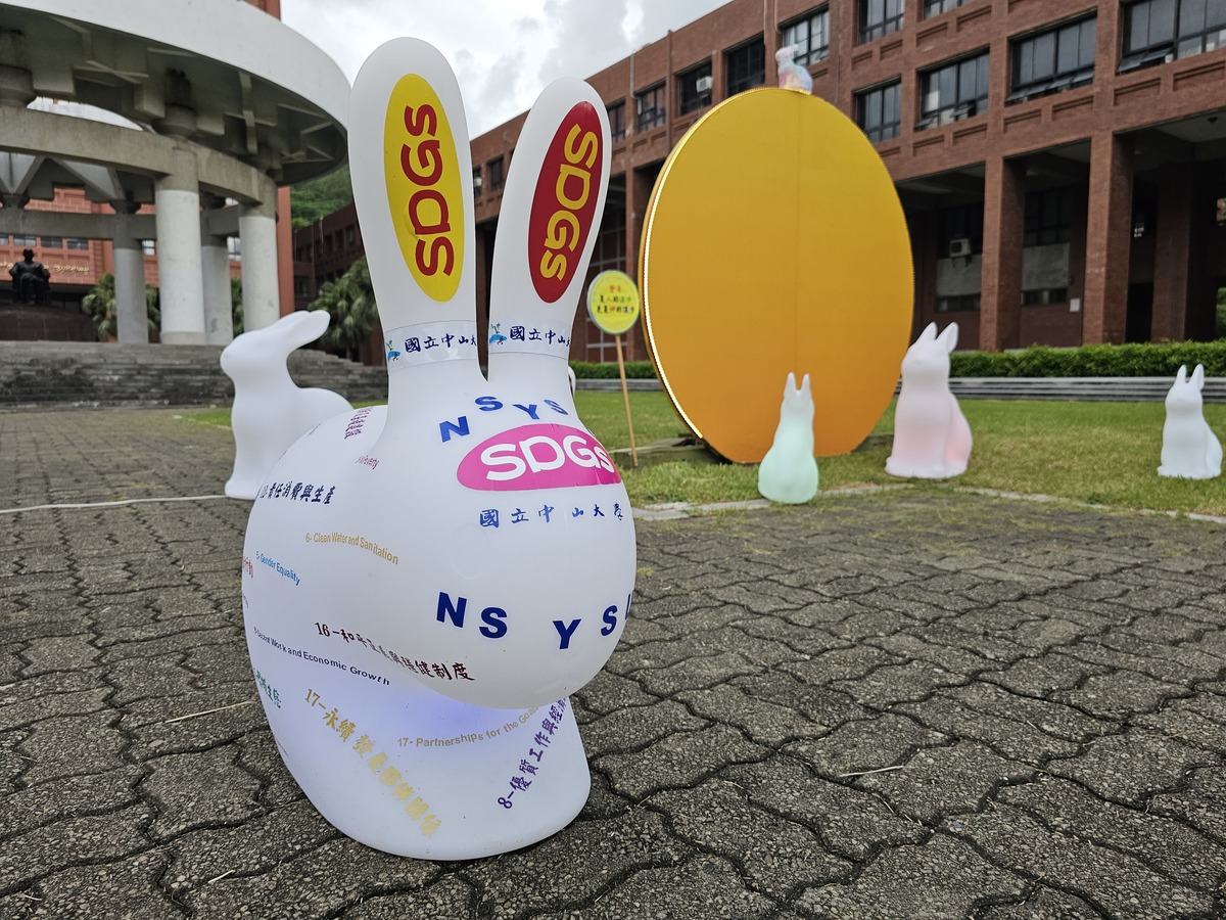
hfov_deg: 73.9
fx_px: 815
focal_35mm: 23
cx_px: 613
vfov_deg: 58.9
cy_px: 460
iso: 100
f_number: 1.7
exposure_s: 1/207
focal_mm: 6.3
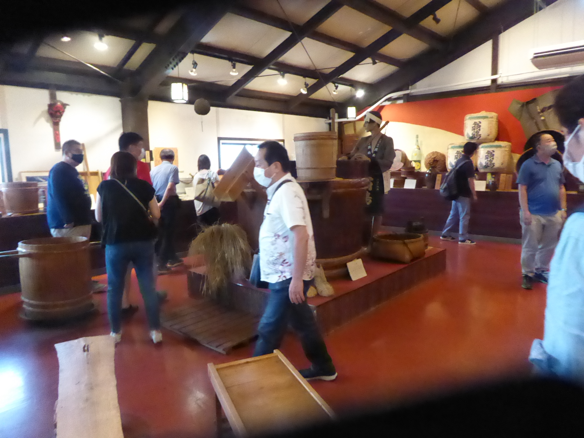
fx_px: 422
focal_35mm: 25
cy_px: 219
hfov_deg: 69.4
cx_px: 292
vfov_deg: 54.9
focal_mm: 4.3
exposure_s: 1/60
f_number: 3.3
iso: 3200
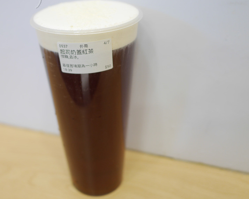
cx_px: 88
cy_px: 85
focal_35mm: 41
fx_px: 302
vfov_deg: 36.4
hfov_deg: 44.3
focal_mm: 15
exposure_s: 1/80
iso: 200
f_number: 1.7
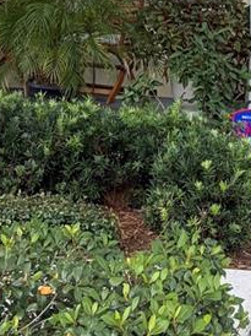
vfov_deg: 14.5
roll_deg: -1.9
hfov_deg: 13.0
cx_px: 165
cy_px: -320
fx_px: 1104
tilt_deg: +16.4
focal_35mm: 114
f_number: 1.6
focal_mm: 5.96
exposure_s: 1/244
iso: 40
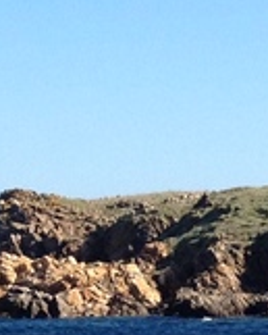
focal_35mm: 254
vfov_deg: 7.6
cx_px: 214
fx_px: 2516
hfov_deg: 6.1
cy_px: 266
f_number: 2.4
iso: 64
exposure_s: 1/1227
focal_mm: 4.28
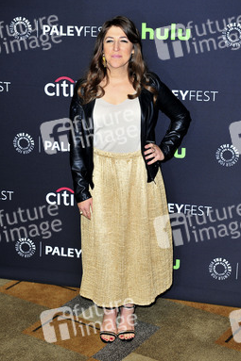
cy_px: 179
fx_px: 693
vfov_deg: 29.3
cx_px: 117
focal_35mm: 69
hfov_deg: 19.7
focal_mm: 66
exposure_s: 1/320
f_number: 4.5
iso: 500
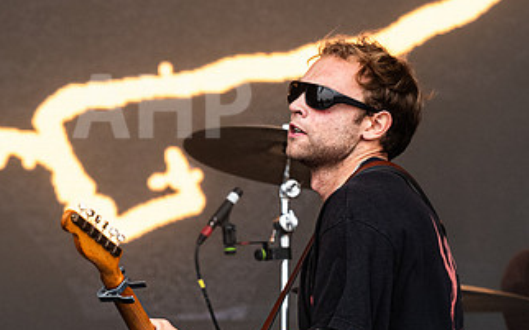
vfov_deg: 2.1
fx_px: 8863
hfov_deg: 3.4
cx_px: 301
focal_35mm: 615
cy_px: 286
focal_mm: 200
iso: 640
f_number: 4.5
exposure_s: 1/800
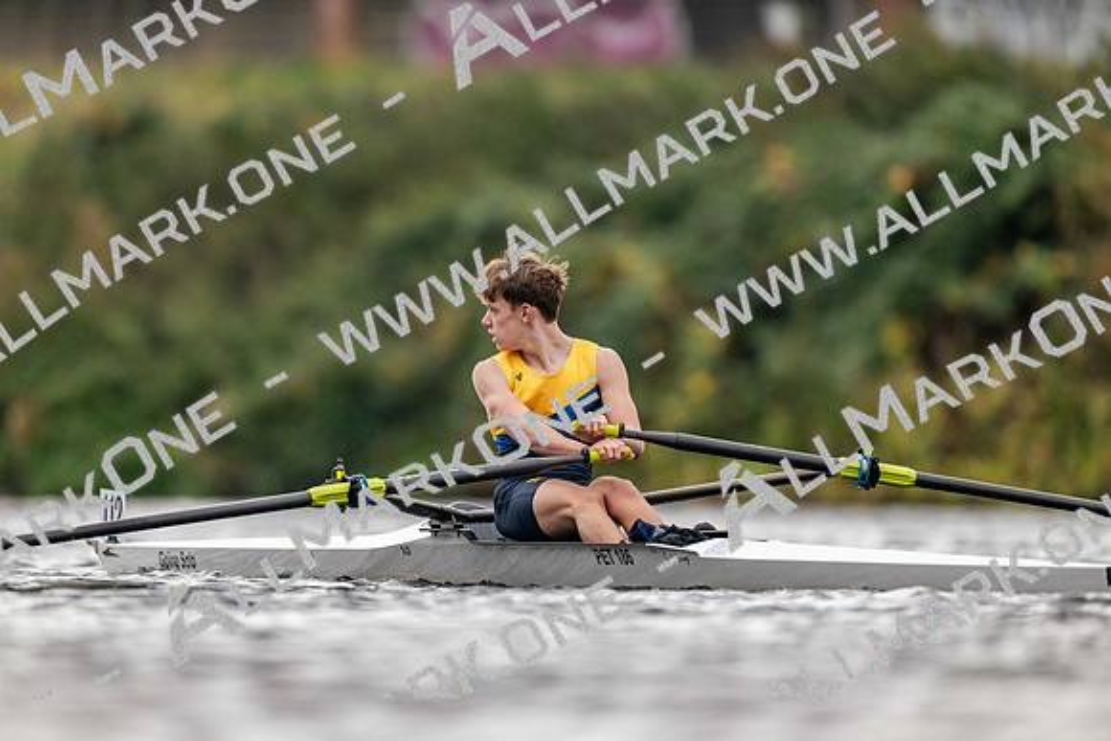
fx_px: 18520
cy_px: 370
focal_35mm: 600
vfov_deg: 2.3
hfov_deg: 3.4
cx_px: 556
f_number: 4
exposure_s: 1/2500
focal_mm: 600
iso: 2200
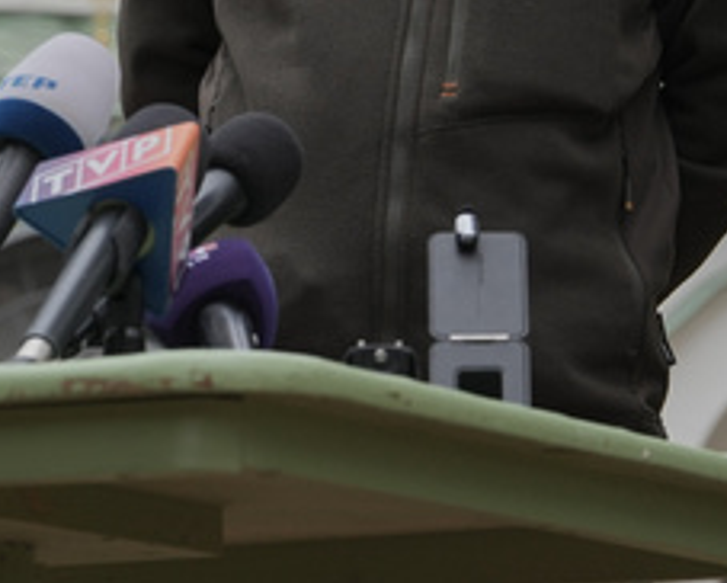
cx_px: 871
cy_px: -218
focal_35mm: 296
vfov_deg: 5.2
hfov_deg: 6.5
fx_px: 6374
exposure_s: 1/320
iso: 250
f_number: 5
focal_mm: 70
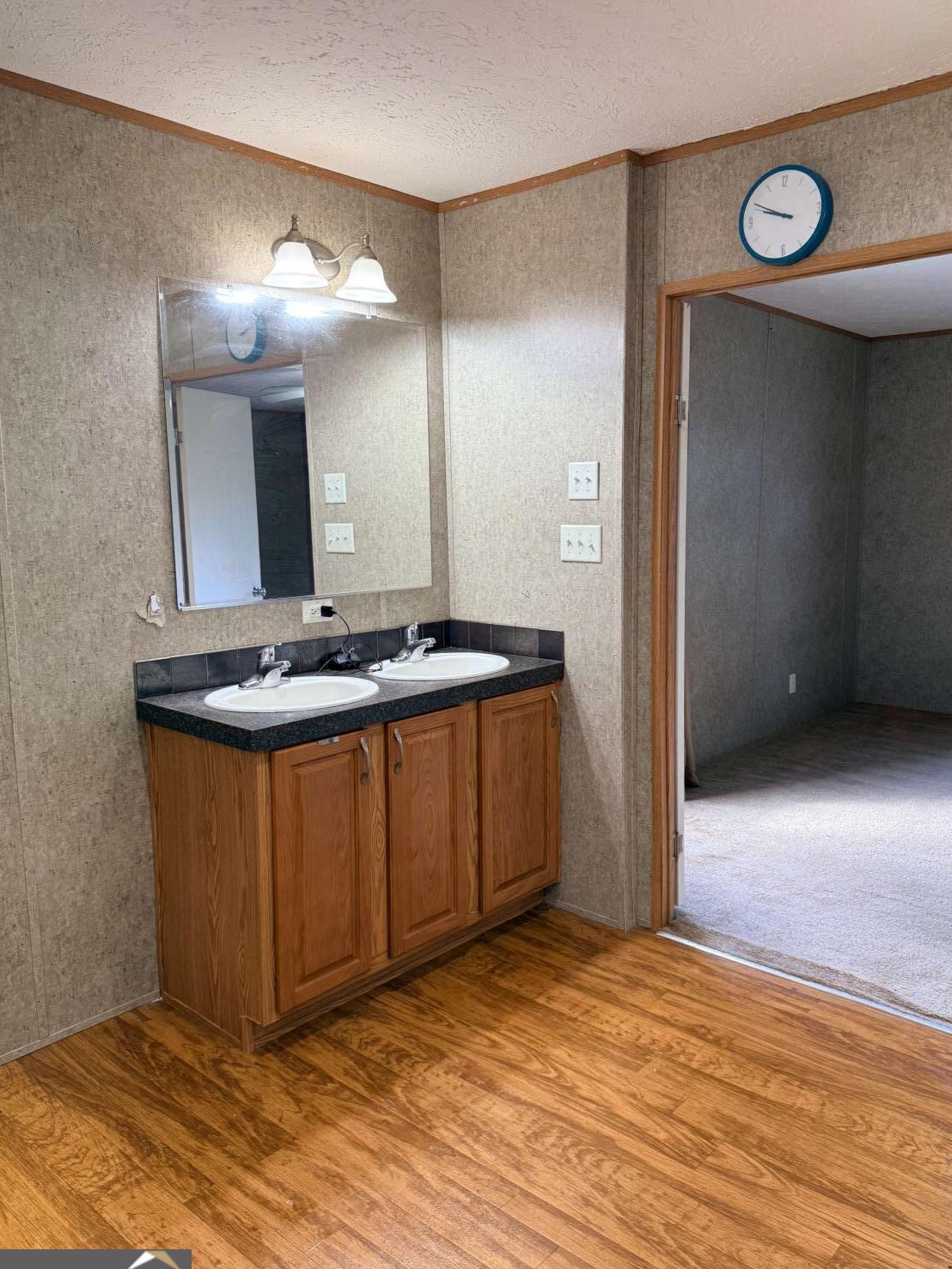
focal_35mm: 26
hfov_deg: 53.0
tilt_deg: -6.9
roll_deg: +0.1
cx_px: 500
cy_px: 631
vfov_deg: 67.3
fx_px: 953
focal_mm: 6.76
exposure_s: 1/60
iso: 125
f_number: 1.78
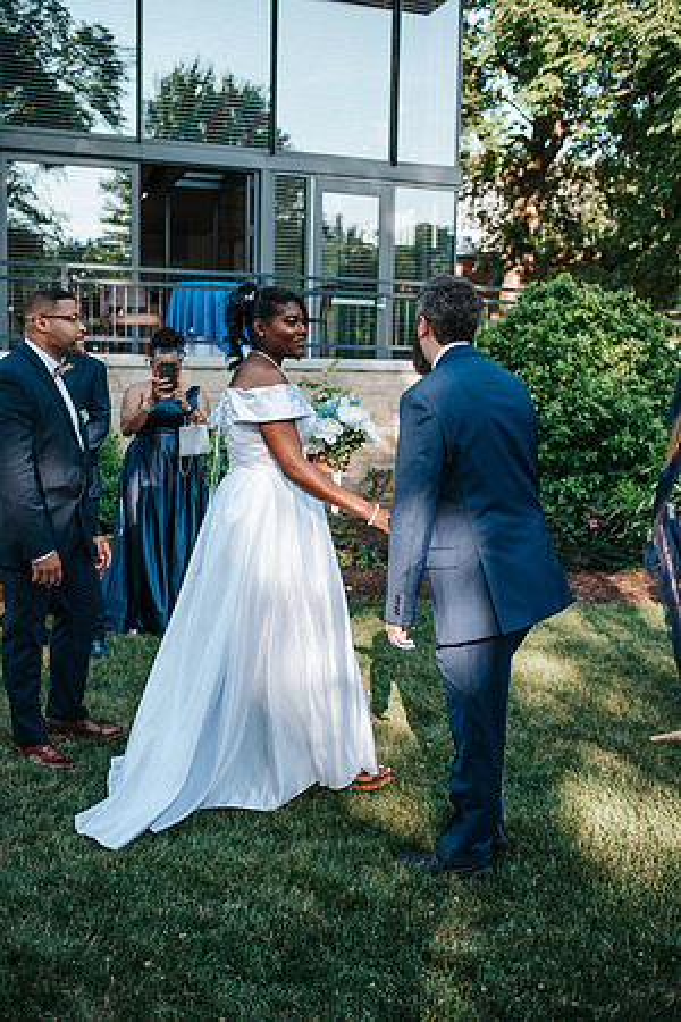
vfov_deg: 54.4
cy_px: 511
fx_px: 993
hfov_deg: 37.9
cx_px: 340
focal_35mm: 35
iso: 220
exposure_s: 1/500
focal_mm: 35
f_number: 3.2
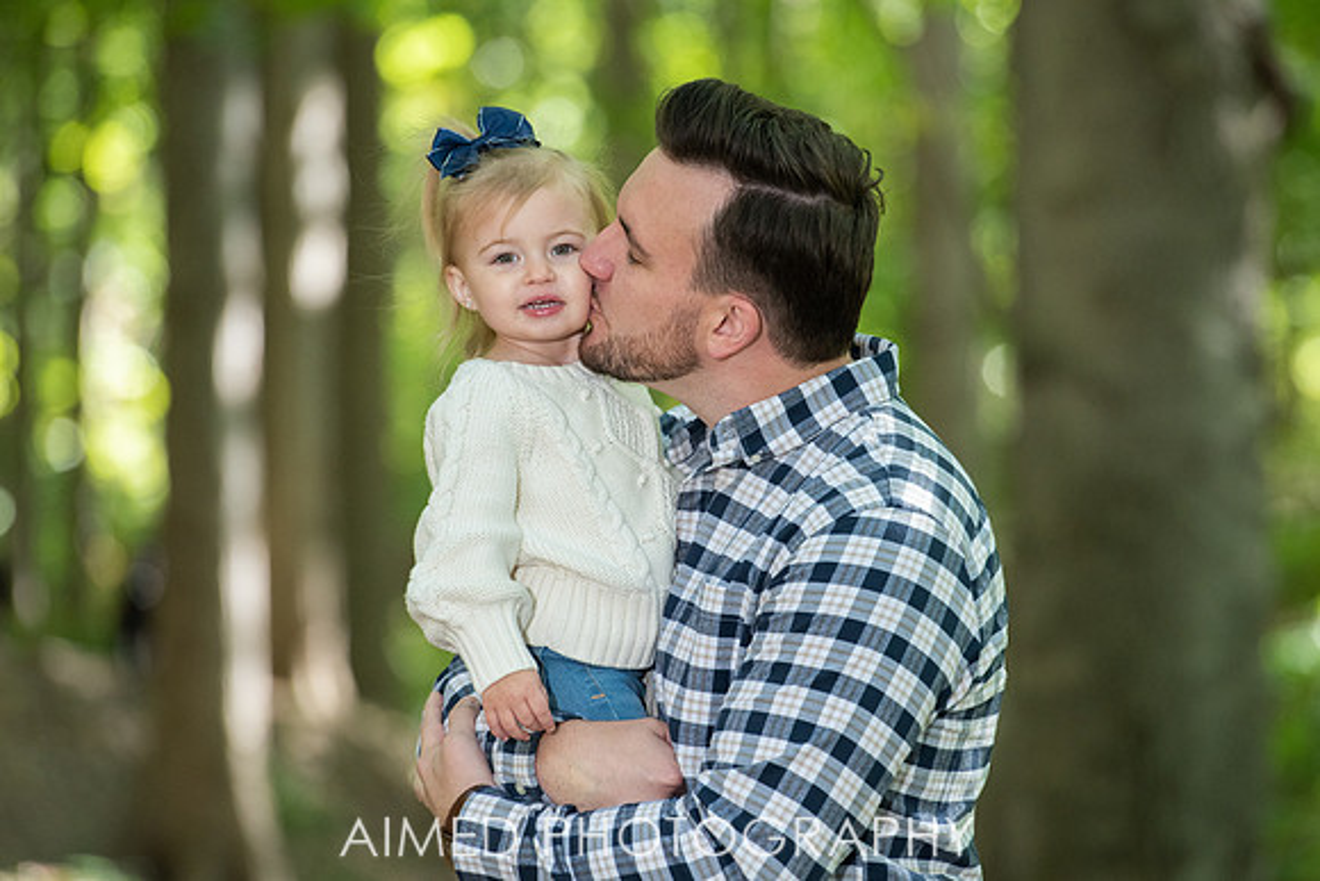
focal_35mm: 250
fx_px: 9156
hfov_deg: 8.2
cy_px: 442
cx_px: 778
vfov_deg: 5.5
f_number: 4.5
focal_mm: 200
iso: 800
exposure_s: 1/250
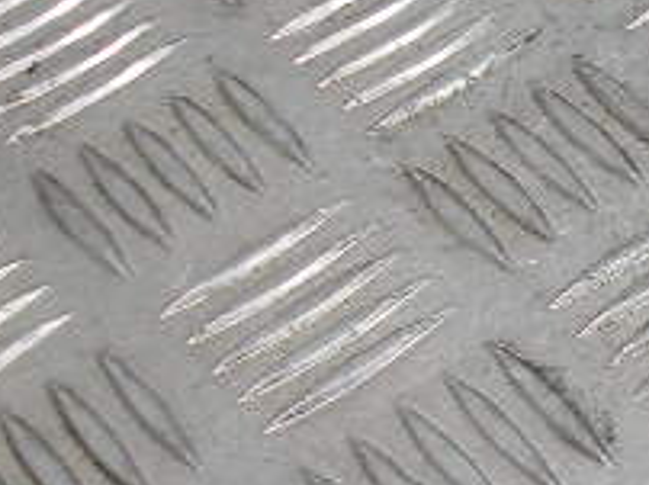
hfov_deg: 11.9
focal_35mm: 137
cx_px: 1523
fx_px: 2566
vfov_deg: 10.8
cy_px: 209
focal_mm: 4.7
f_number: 3.2
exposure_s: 1/68.1
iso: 64
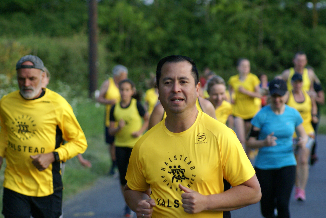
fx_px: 2175
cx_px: 163
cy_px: 109
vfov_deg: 5.7
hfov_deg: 8.6
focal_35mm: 240
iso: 800
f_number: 5.6
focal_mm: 160
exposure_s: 1/500
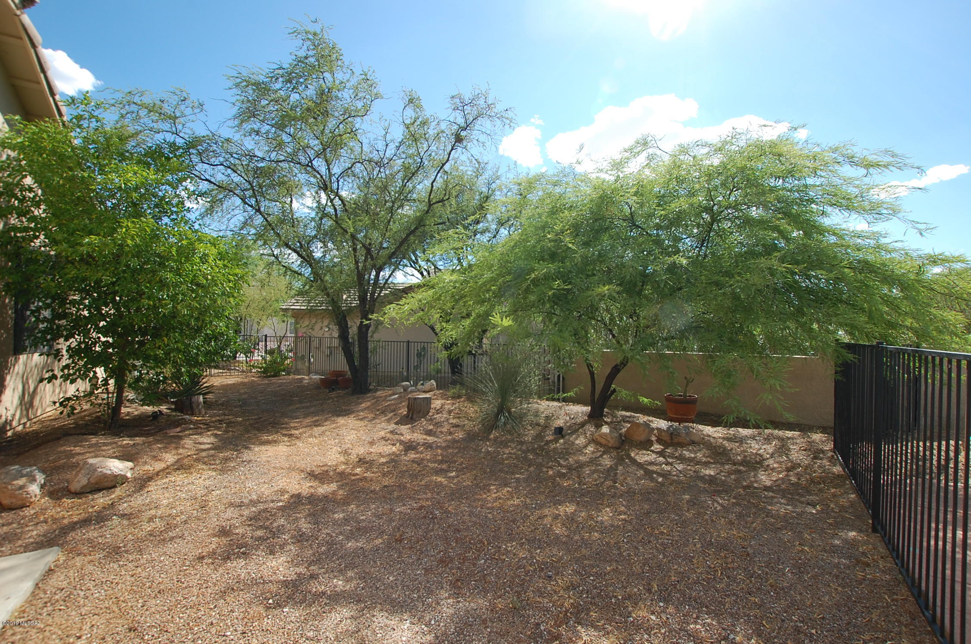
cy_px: 322
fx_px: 404
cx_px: 486
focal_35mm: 15
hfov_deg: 100.5
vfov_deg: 77.1
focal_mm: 10
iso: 200
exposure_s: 1/200
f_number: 7.1
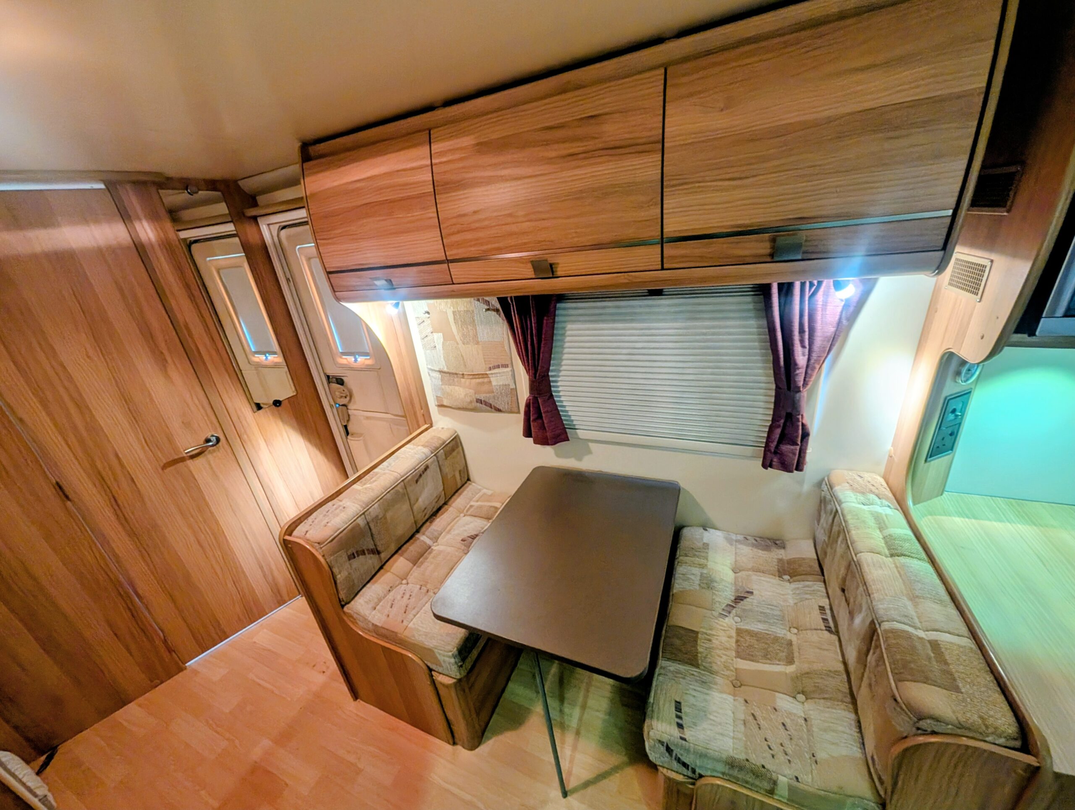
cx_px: 538
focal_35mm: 12
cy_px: 405
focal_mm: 2.02
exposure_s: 1/23.8
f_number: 1.7
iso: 229
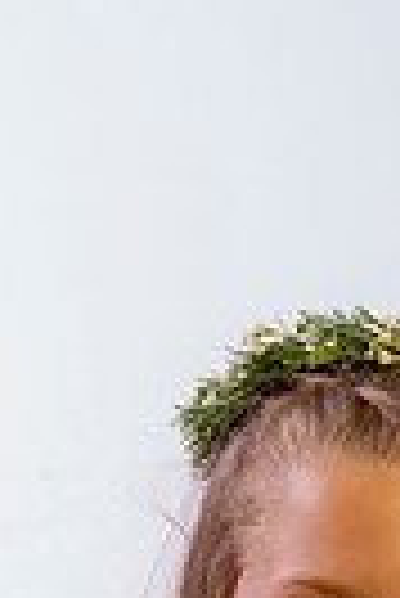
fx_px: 3474
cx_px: 380
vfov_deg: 9.5
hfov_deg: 6.6
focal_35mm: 209
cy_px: 989
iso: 100
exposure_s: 1/200
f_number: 8
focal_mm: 62
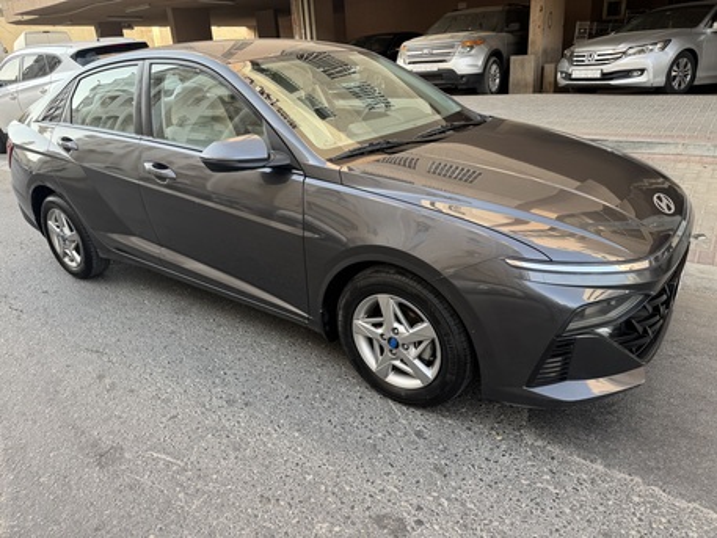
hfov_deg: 71.6
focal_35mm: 24
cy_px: 269
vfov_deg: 56.8
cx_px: 358
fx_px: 497
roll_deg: +6.2
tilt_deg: -22.0
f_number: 1.78
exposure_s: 1/269
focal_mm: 6.76
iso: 64
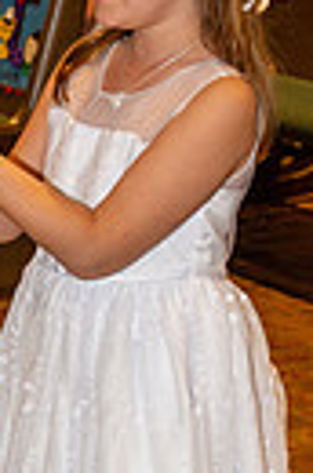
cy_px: 204
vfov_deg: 13.2
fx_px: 2045
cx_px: 115
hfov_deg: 8.7
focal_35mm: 156
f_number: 5
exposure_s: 1/125
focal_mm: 45
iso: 1600
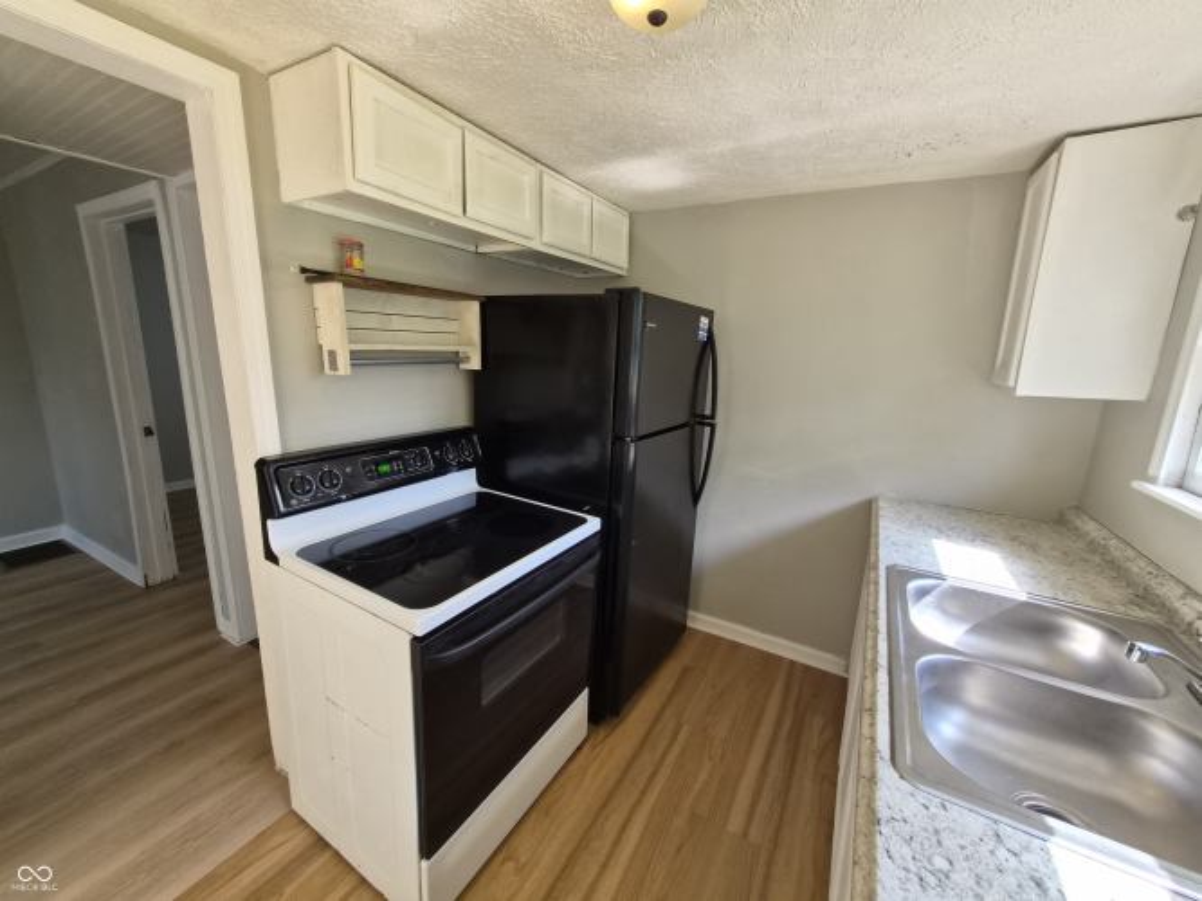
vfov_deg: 89.9
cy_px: 450
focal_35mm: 13
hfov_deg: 106.2
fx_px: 451
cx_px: 601
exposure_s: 1/120
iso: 50
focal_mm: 1.7
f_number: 2.2
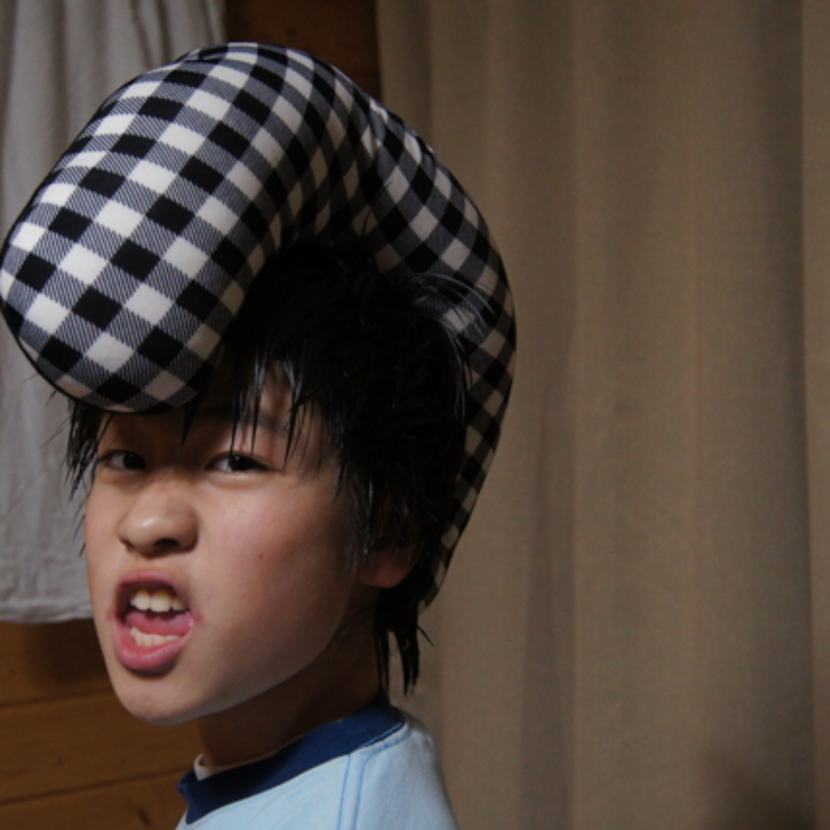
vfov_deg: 30.0
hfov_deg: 30.0
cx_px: 341
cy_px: 486
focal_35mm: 57
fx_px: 1546
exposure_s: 1/40
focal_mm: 24
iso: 1250
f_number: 4
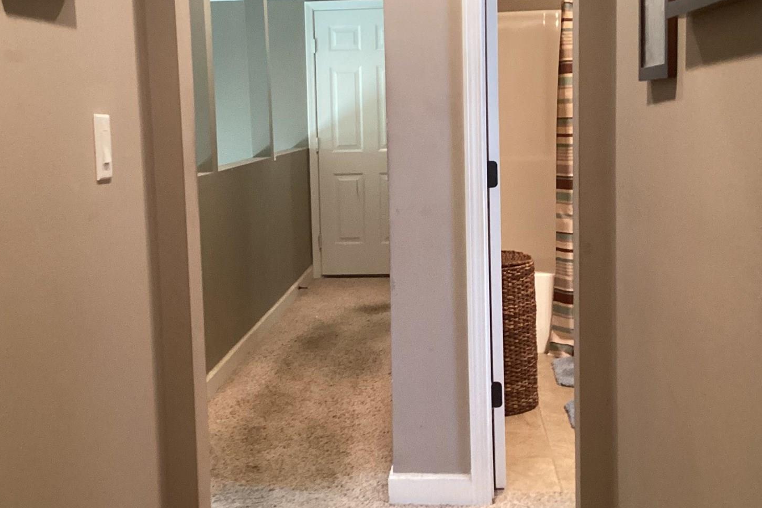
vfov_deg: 26.5
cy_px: 224
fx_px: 1079
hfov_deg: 38.9
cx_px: 361
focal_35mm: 51
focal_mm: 3.3
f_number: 2.4
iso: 320
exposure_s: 1/40
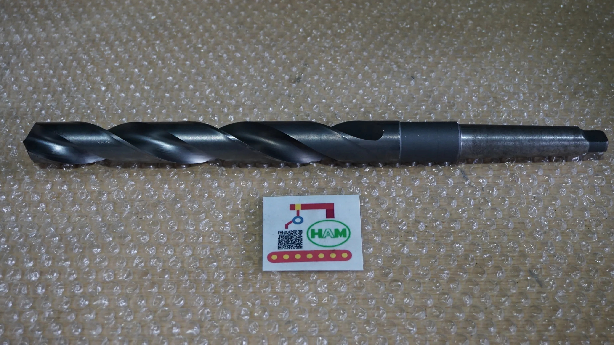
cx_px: 311
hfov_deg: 42.9
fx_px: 781
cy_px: 169
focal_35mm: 48
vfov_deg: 24.9
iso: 1000
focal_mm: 30
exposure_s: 1/60
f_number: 5
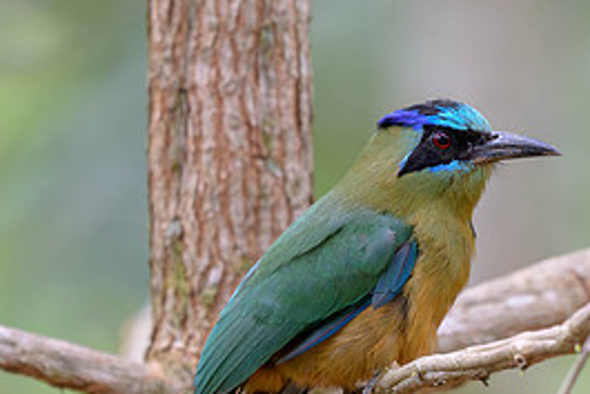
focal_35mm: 1572
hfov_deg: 1.3
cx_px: 524
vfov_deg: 0.9
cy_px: 310
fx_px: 25776
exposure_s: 1/160
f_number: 4.5
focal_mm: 560
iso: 1600
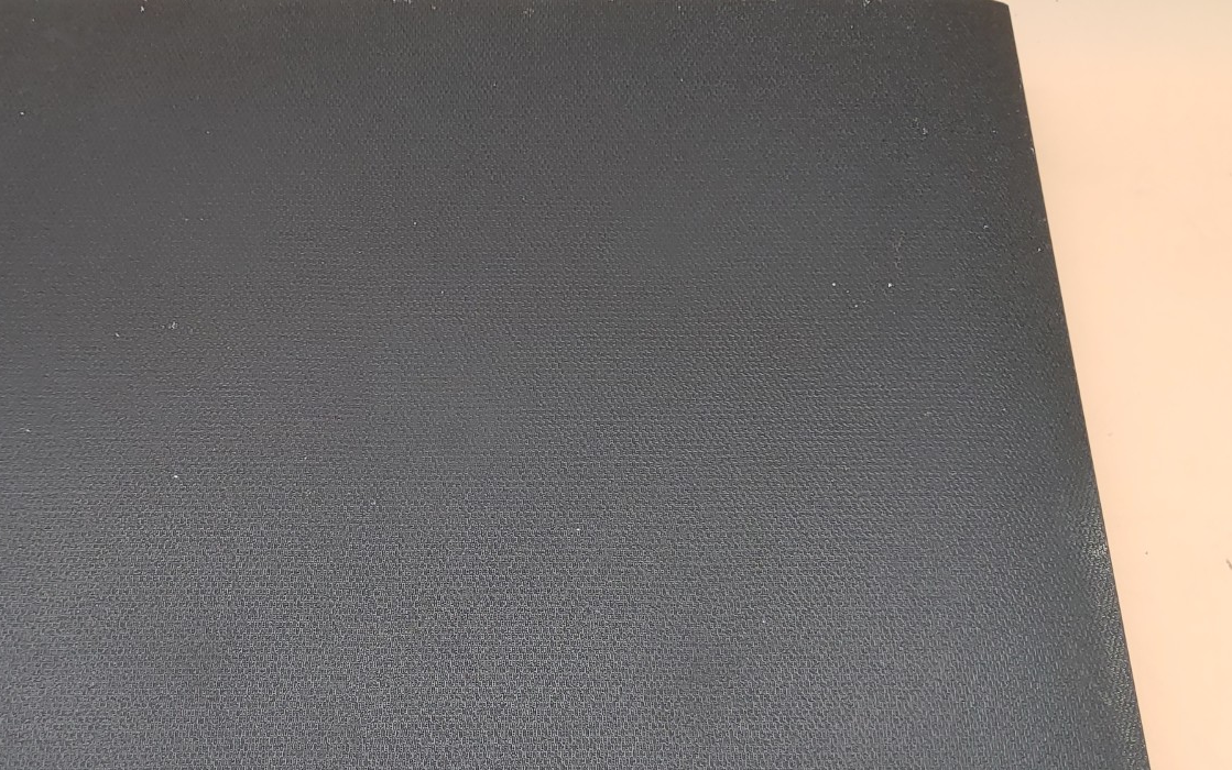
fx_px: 1511
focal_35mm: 45
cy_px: 540
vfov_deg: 28.3
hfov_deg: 43.9
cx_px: 446
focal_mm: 4.36
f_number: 1.8
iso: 50
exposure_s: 1/65
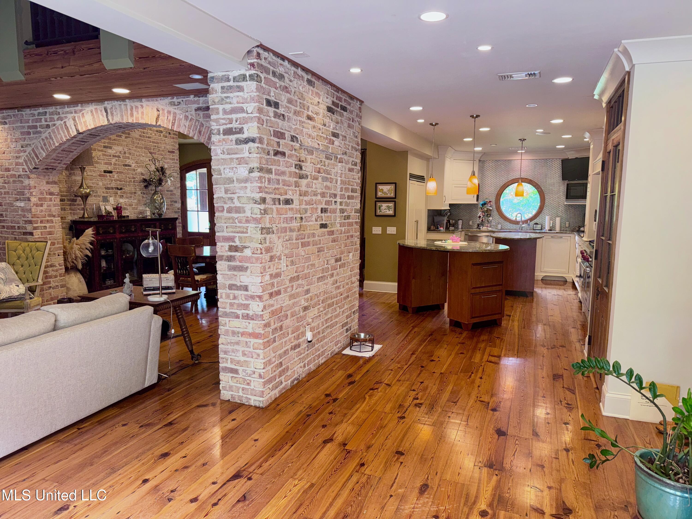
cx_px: 346
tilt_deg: -8.0
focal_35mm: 24
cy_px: 260
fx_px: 480
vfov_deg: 56.8
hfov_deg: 71.6
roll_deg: -1.7
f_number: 1.78
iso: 50
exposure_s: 1/34
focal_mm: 6.76
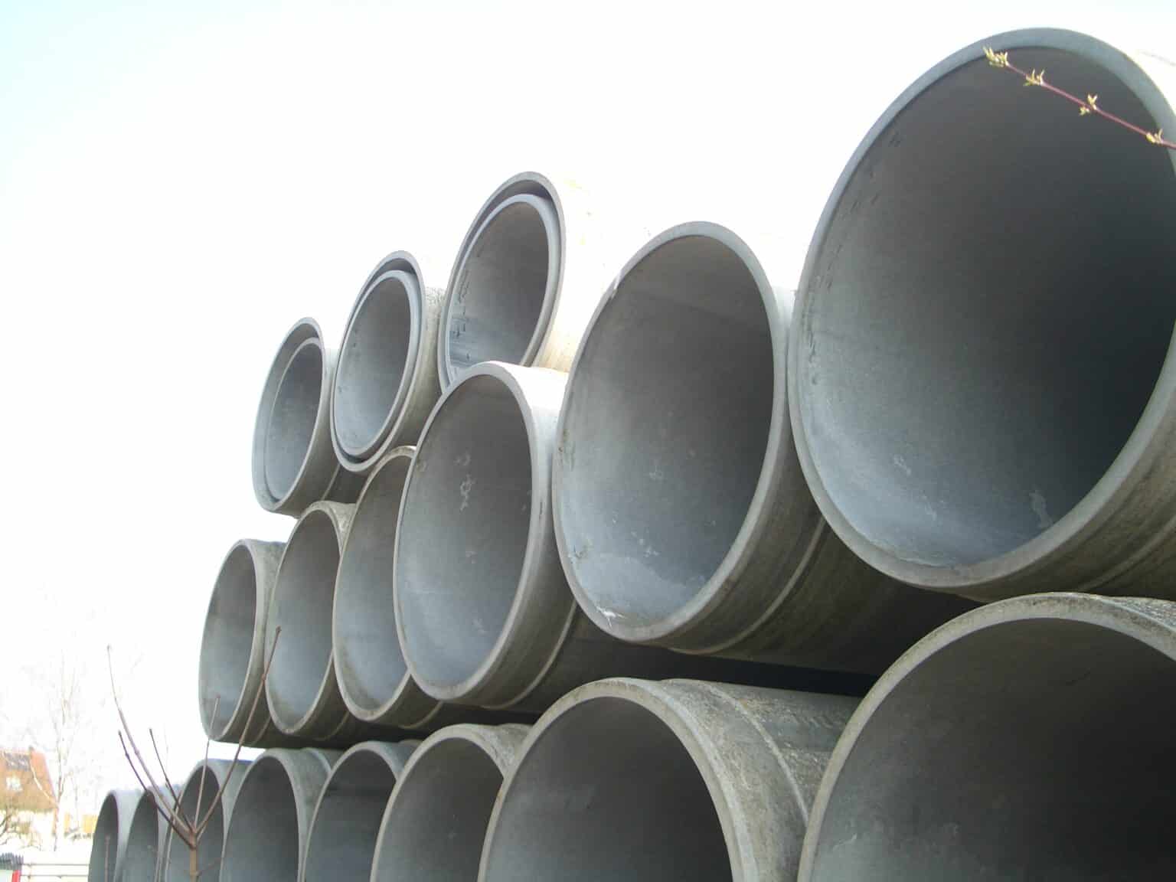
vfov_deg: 35.1
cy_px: 441
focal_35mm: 41
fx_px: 1393
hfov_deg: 45.8
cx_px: 588
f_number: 2.8
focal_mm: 6.8
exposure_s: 1/200
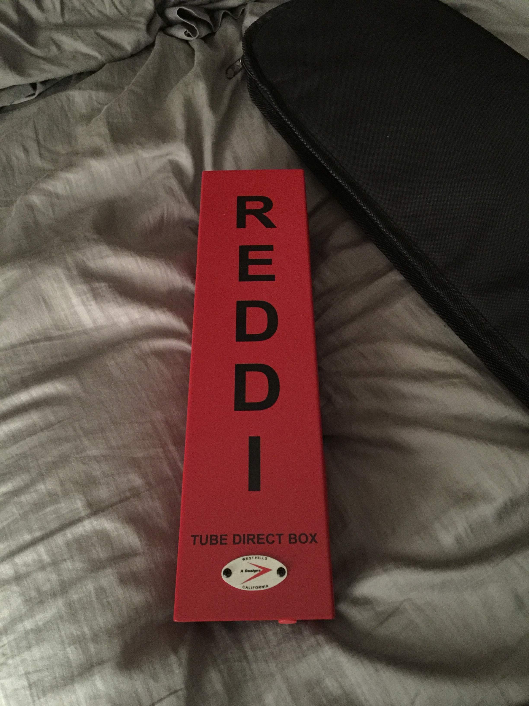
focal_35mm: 29
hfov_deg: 48.2
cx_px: 264
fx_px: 591
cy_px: 353
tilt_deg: -59.6
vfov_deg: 61.7
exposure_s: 1/4
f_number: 2.2
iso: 320
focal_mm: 4.15
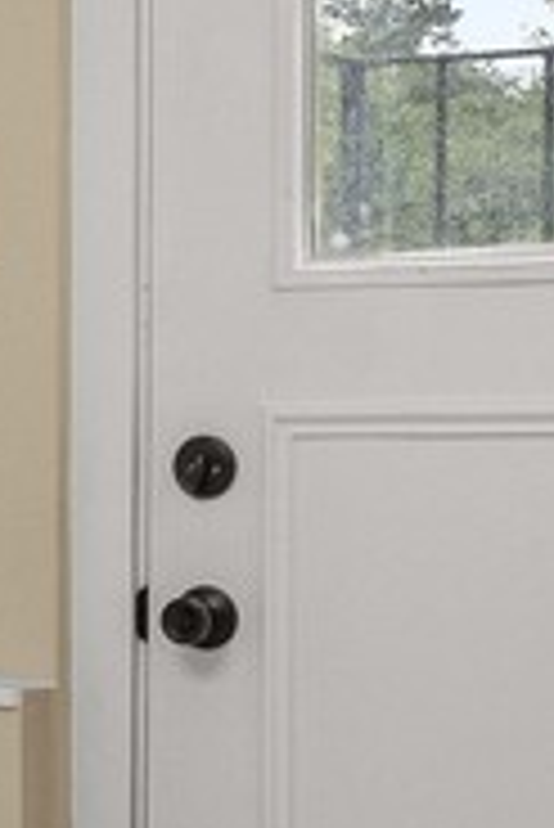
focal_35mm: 123
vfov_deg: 16.6
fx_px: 2834
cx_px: -707
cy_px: 477
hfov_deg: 10.0
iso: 320
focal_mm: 14
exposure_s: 1/45
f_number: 4.5
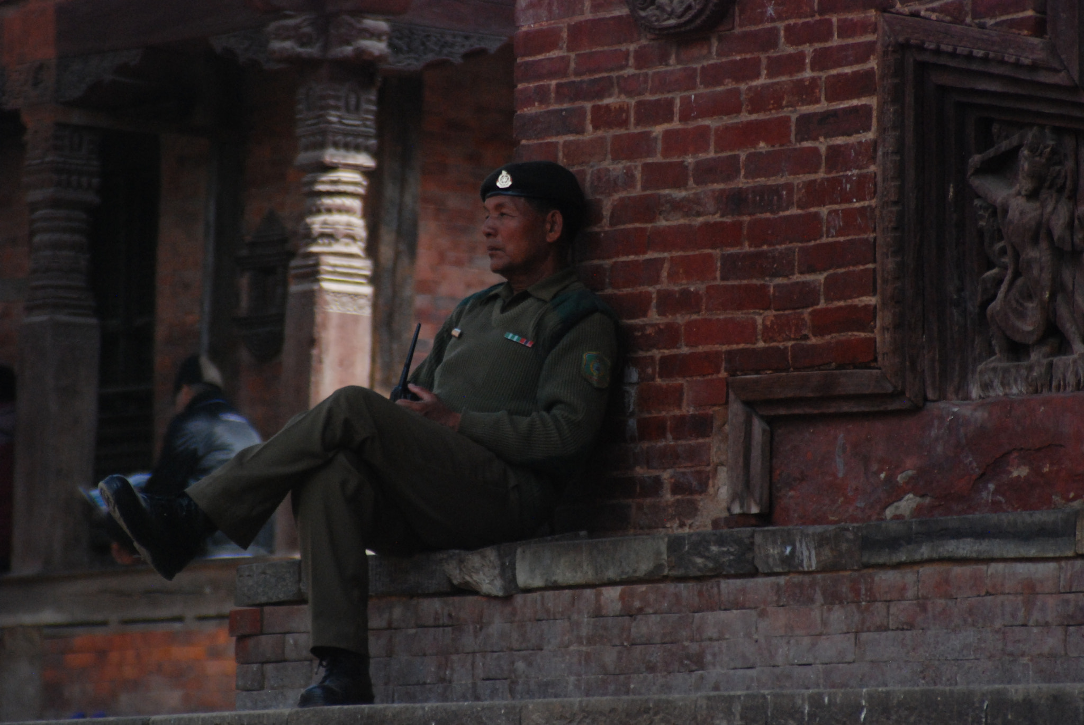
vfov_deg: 5.3
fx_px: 7914
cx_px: 542
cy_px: 362
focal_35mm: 262
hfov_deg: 7.8
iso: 1000
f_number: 5.6
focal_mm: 175
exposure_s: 1/1000
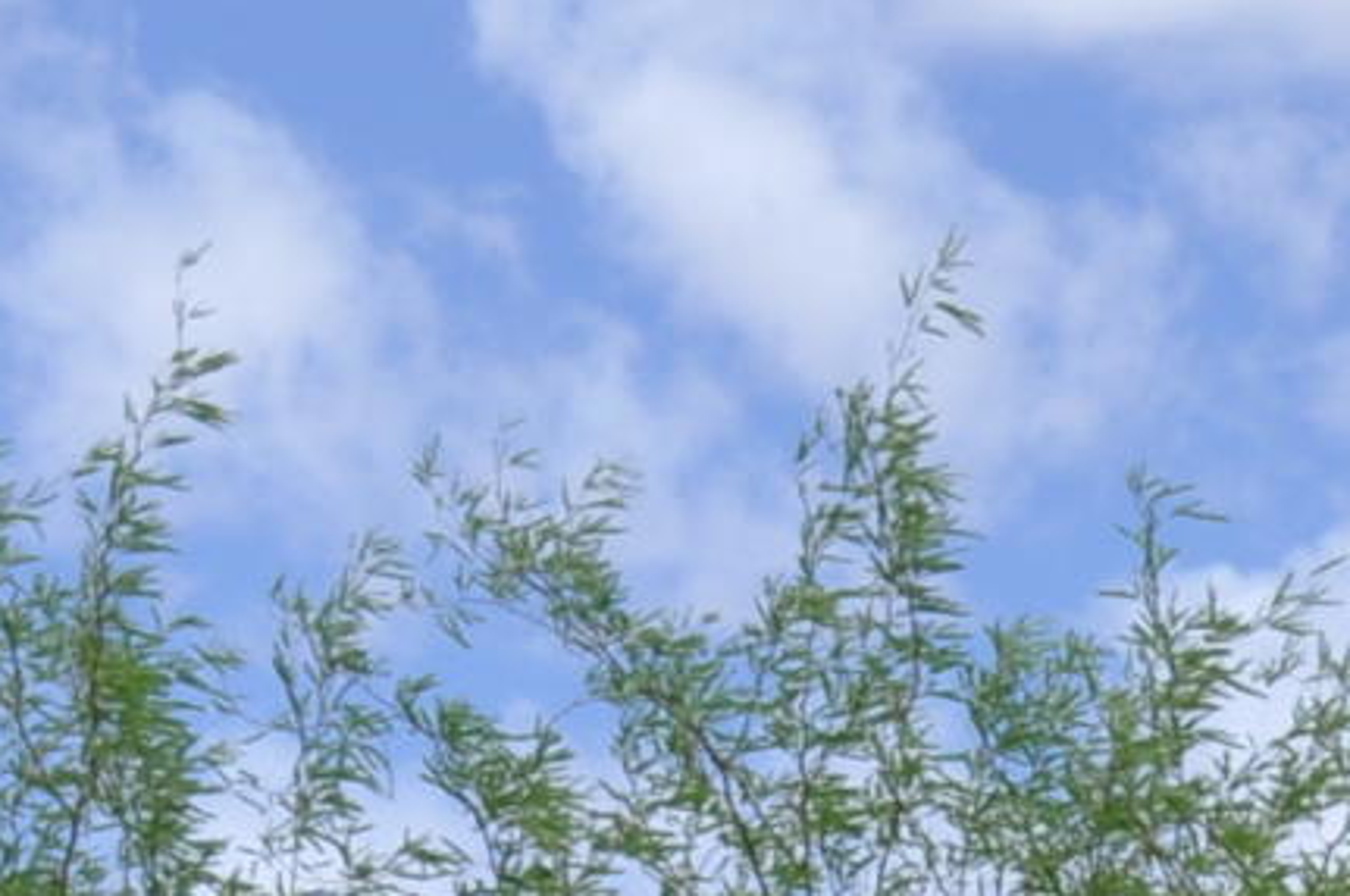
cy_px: 3042
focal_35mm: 302
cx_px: 3066
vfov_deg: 4.3
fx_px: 11326
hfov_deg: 6.5
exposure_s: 1/320
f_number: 9
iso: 200
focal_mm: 29
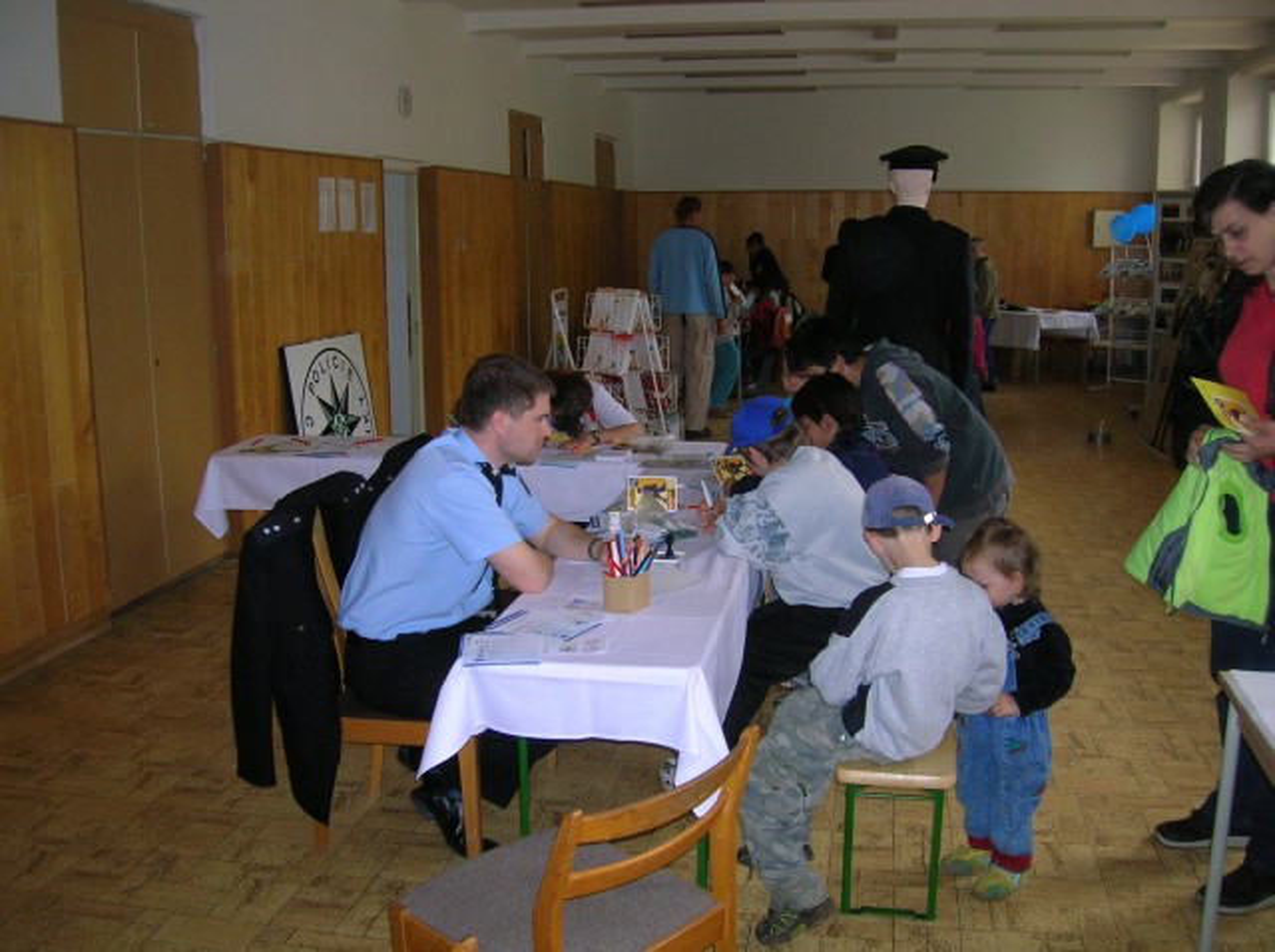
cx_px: 638
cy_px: 476
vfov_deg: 41.7
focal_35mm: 34
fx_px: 1250
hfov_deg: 54.0
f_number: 2.9
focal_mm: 5.7
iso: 122
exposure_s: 1/60.1
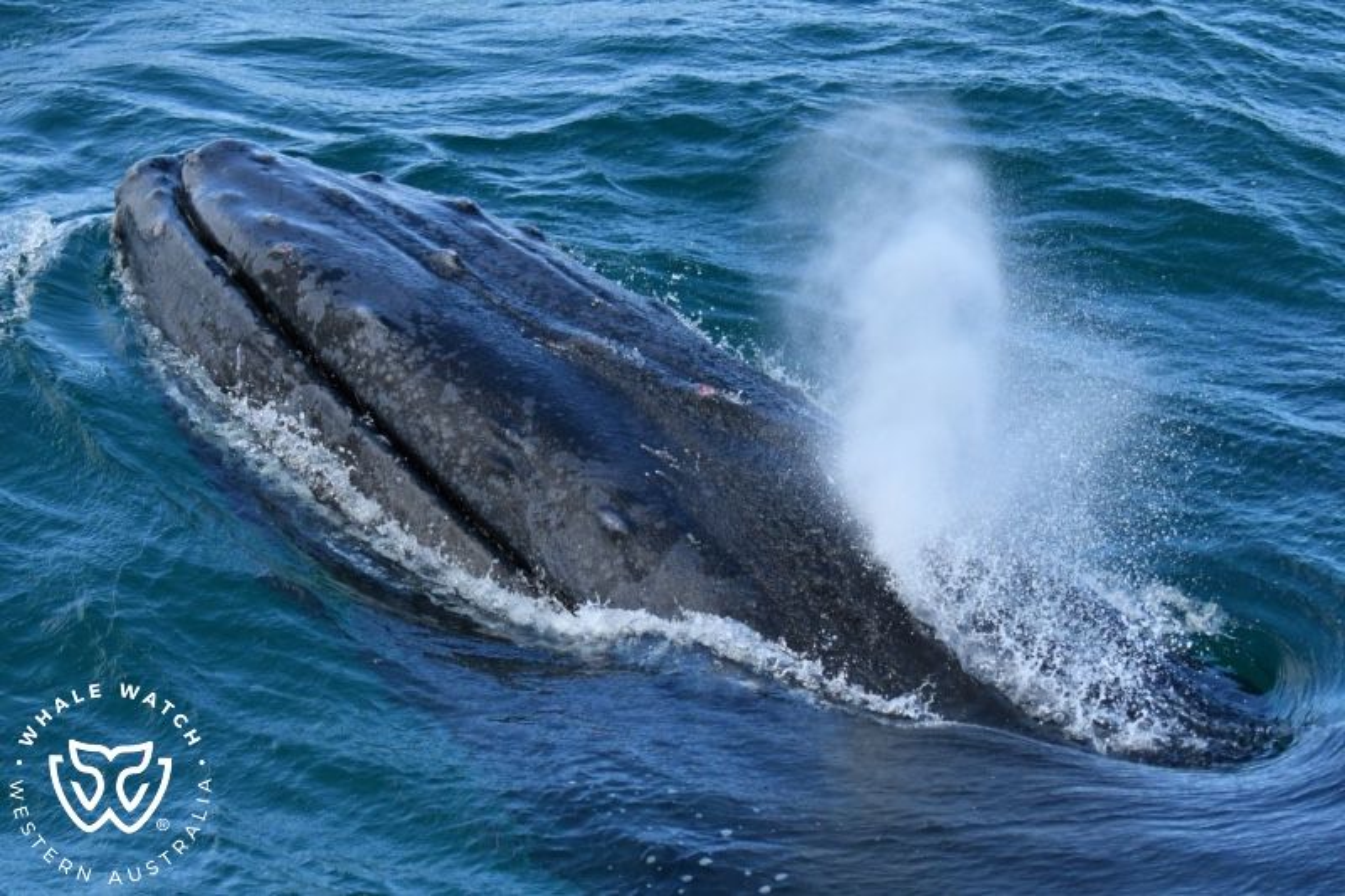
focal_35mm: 112
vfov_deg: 12.2
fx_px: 4183
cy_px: 448
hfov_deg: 18.3
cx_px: 672
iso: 2000
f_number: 5
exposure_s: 1/8000
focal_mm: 112
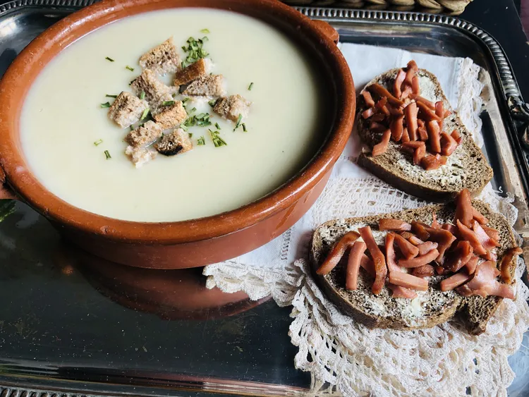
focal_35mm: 28
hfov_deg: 63.4
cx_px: 264
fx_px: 428
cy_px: 198
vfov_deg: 49.8
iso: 25
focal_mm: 4
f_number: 1.8
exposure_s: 1/120
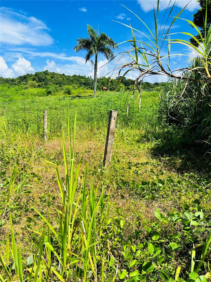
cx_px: 106
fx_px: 211
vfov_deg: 67.3
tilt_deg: -11.0
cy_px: 141
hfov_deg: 53.1
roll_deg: -3.5
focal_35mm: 26
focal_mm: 5.7
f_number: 1.5
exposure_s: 1/3571
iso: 50
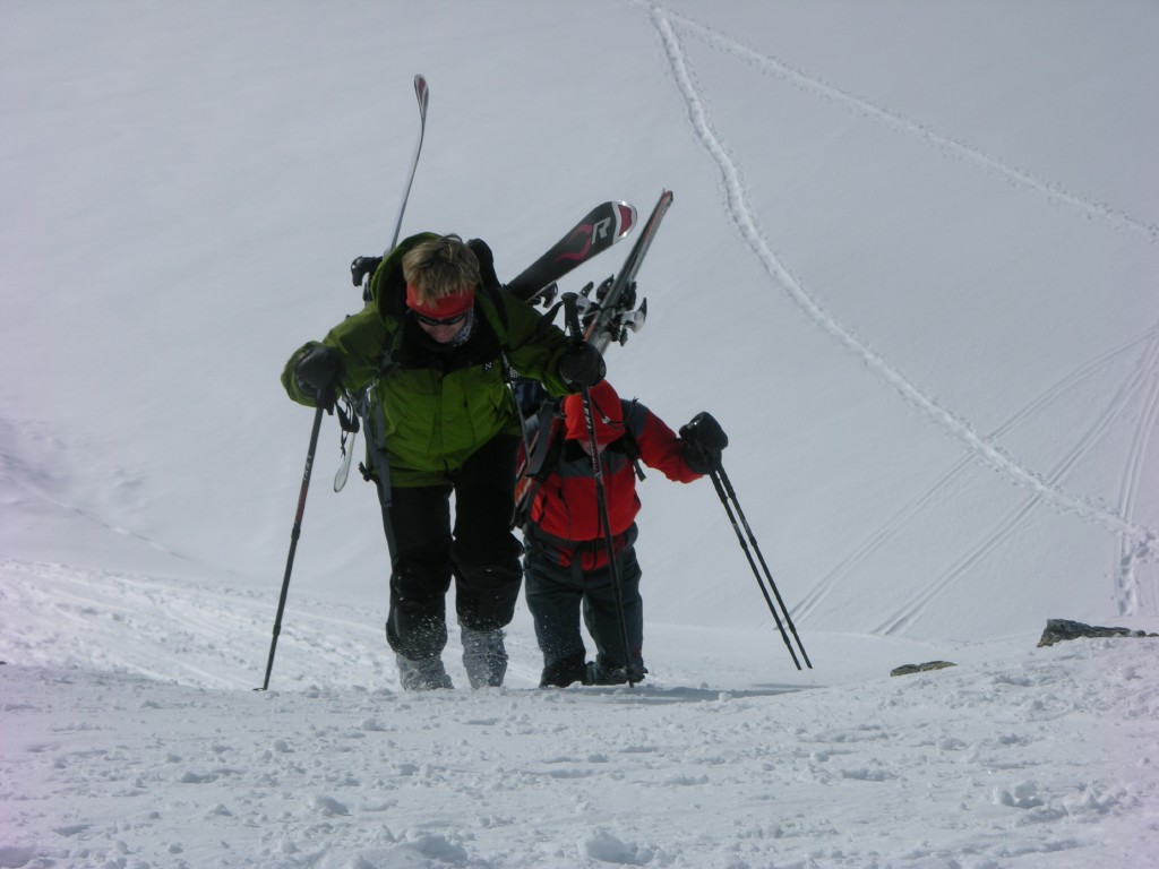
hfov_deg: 13.2
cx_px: 580
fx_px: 5022
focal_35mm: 150
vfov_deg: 9.9
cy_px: 434
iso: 50
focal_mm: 37.7
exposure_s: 1/534
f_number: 7.8
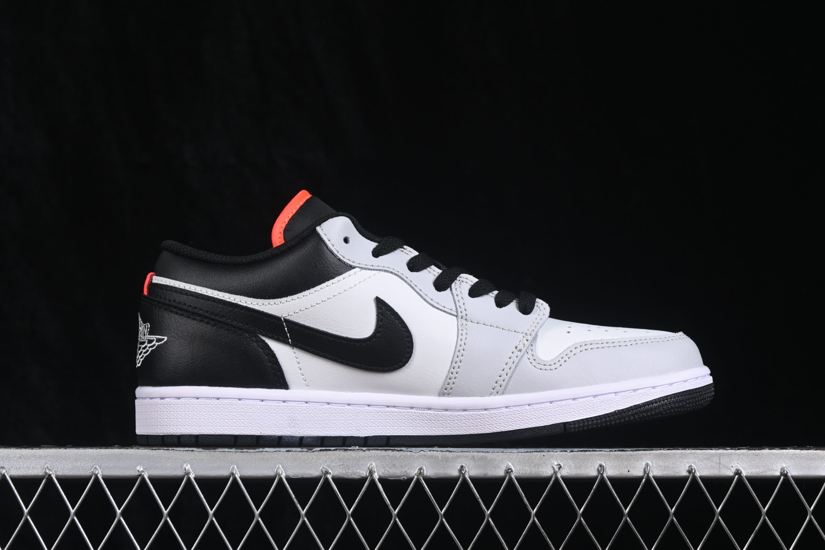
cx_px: 412
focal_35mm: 75
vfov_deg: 18.2
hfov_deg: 27.0
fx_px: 1719
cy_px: 275
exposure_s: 1/80
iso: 160
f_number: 8
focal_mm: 50
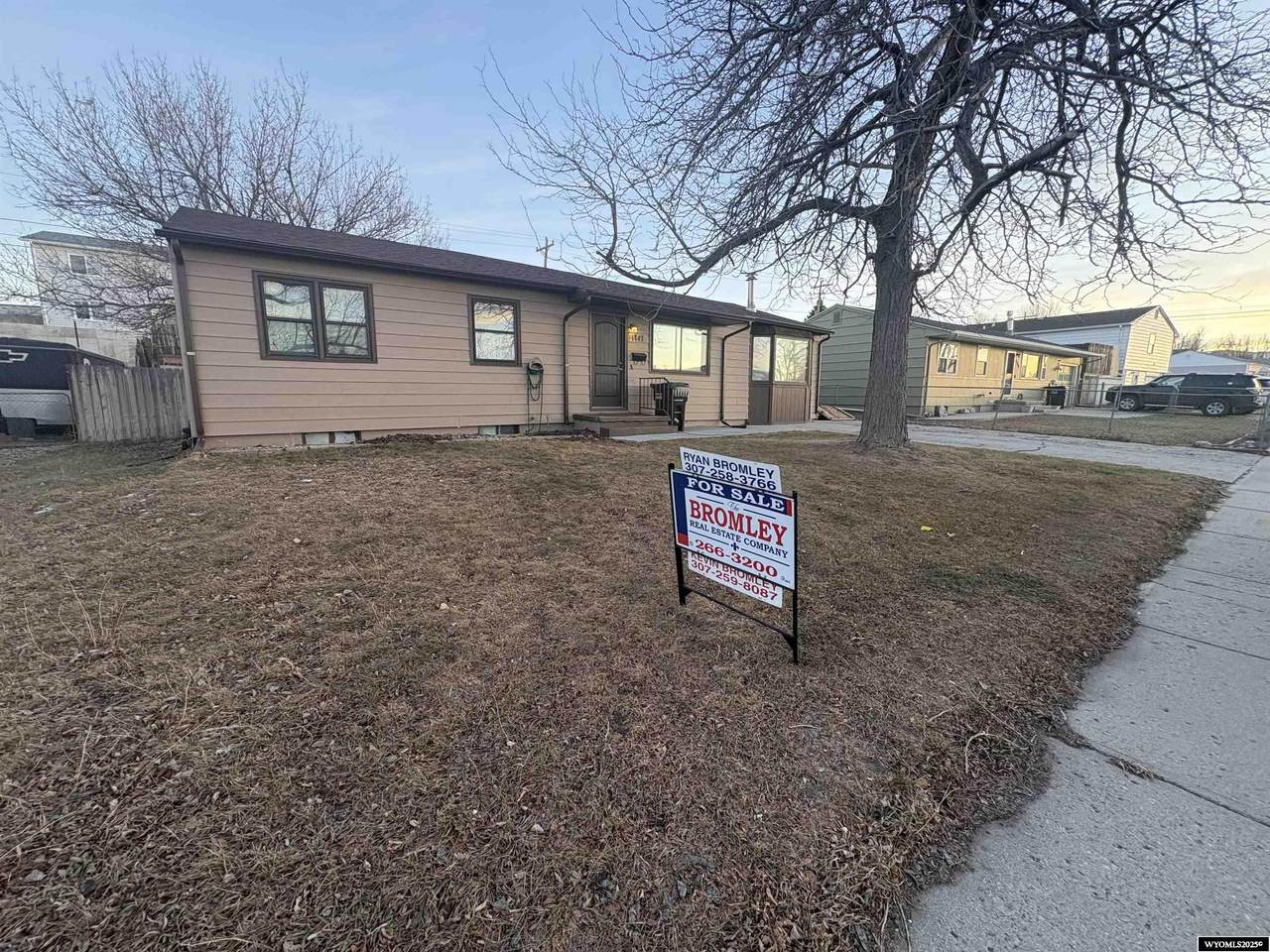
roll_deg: -0.6
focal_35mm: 14
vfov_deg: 85.7
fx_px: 514
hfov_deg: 102.1
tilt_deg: -9.3
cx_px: 635
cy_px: 476
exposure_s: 1/116
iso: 125
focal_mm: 2.22
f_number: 2.2
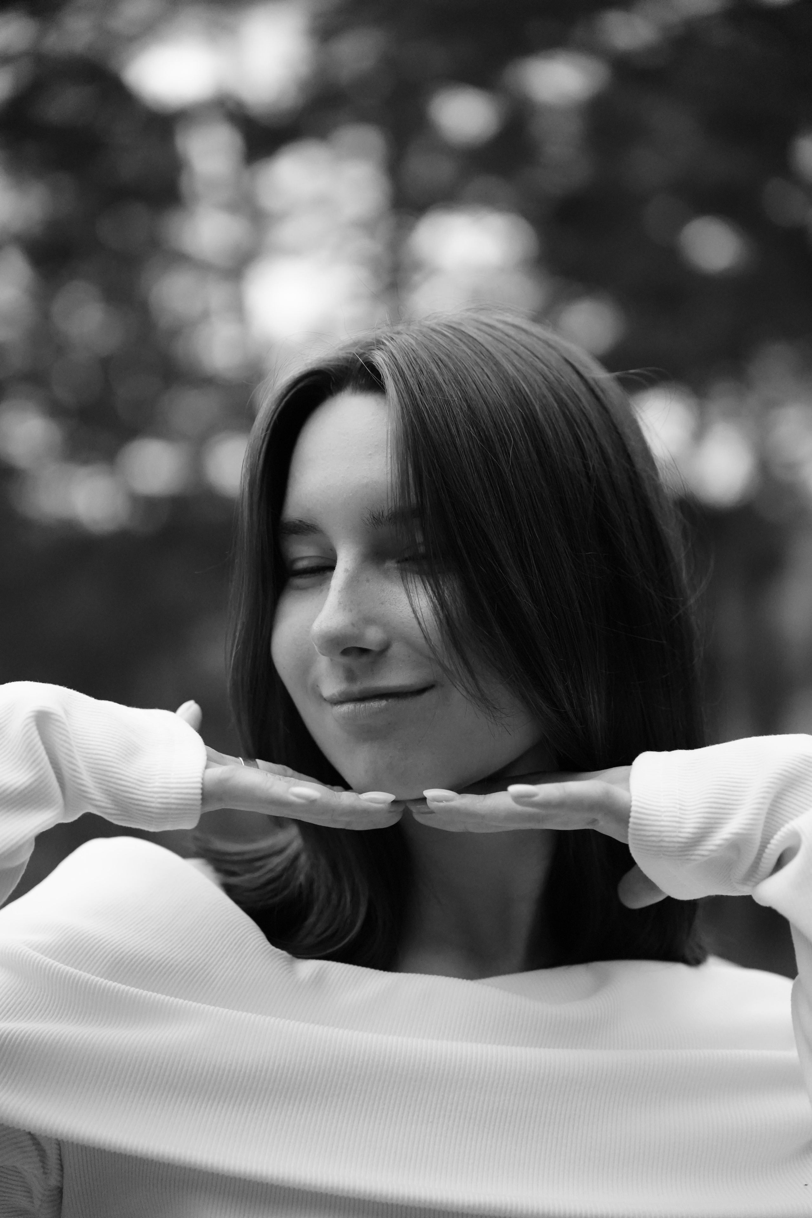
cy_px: 609
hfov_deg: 18.2
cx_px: 406
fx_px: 2537
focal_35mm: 75
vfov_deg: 27.0
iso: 8000
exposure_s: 1/640
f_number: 2.8
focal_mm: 75
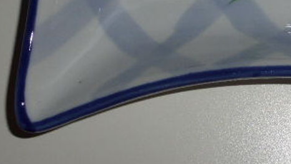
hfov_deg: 17.0
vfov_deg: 9.6
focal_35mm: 124
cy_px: -41
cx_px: 276
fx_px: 957
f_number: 4.4
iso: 100
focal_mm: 9
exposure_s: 1/60
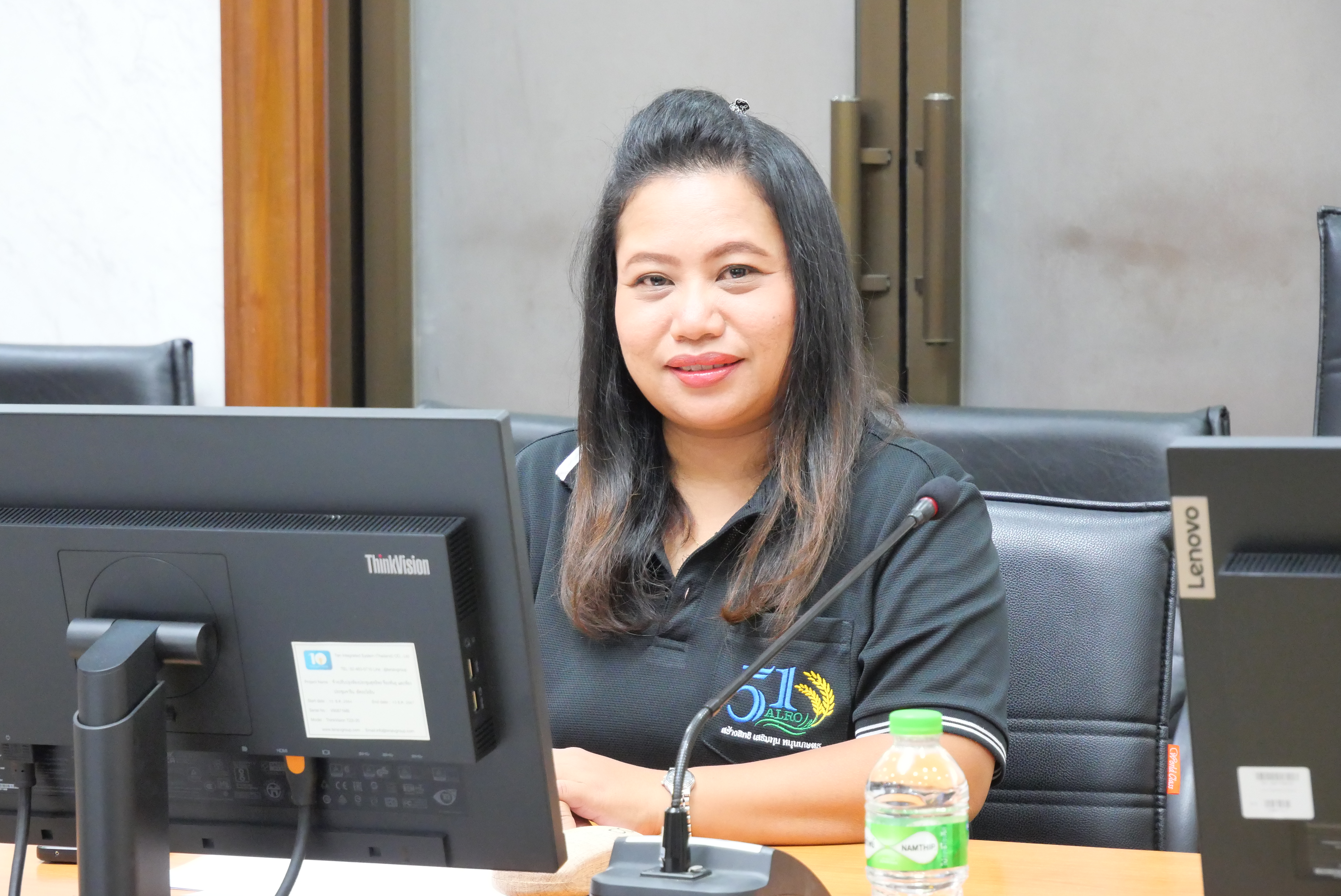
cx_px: 670
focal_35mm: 114
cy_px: 448
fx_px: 4249
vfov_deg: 12.0
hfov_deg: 17.9
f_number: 5.6
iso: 3200
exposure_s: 1/20
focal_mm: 55
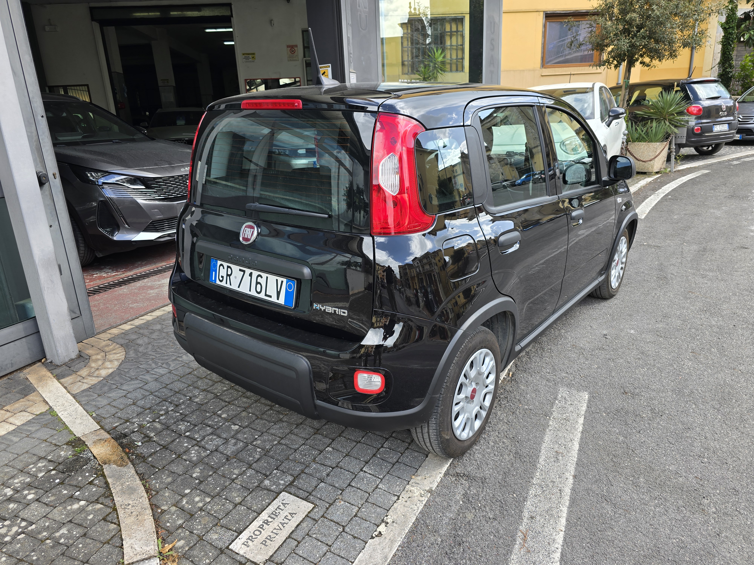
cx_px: 377
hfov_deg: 73.9
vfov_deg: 58.9
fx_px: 501
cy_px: 282
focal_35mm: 23
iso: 20
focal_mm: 6.3
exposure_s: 1/180
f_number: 1.7
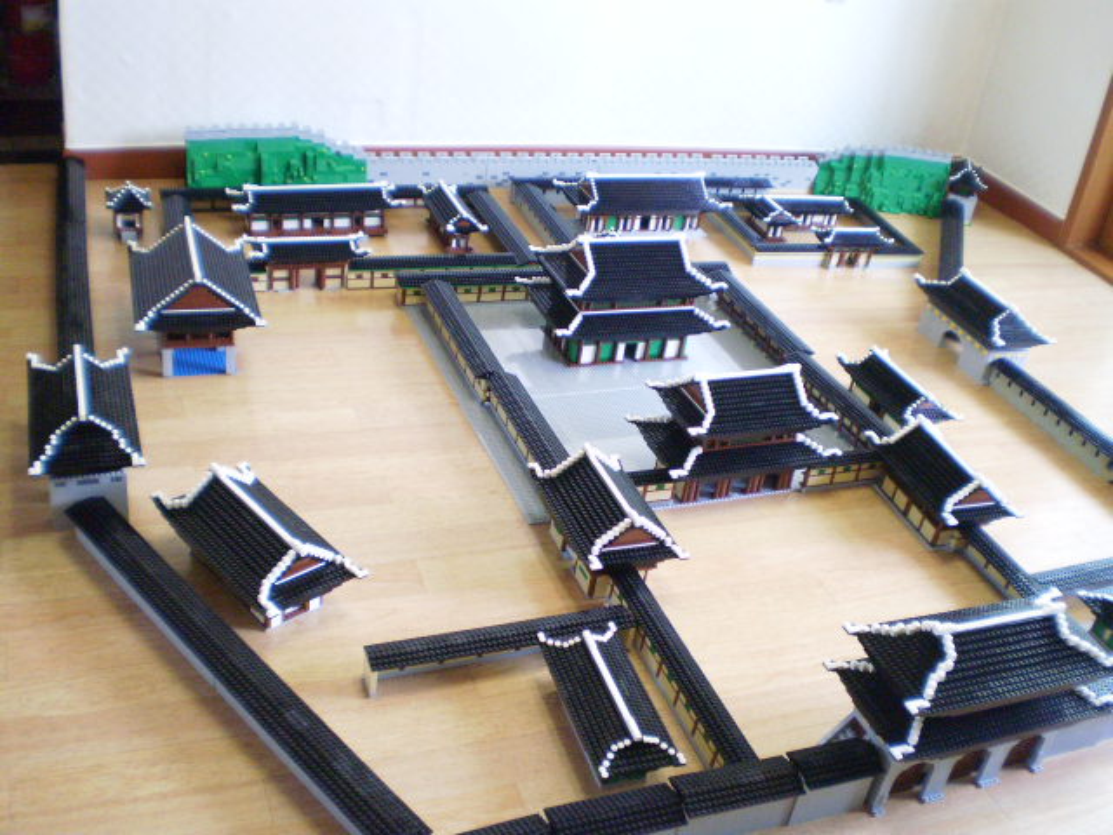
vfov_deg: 39.7
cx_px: 556
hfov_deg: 51.4
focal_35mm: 36
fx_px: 1157
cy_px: 418
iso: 400
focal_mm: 6.3
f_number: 3.1
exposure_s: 1/20
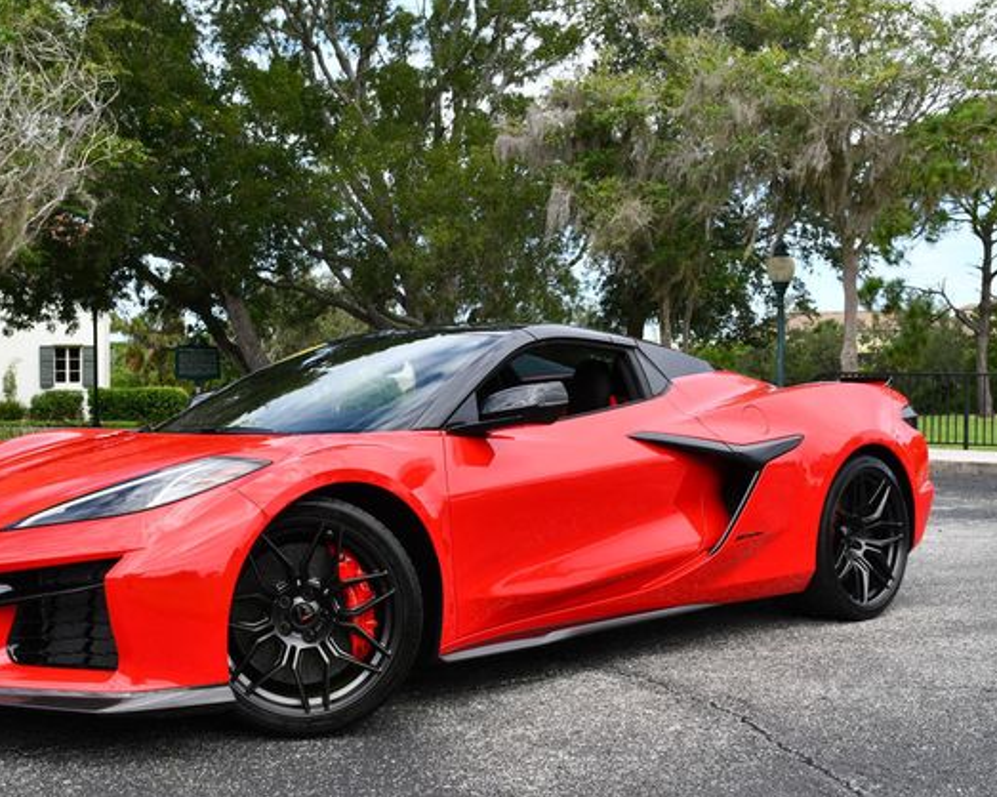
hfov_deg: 40.1
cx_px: 393
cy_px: 391
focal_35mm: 46
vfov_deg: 32.7
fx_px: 1357
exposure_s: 1/250
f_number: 8
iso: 160
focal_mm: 20
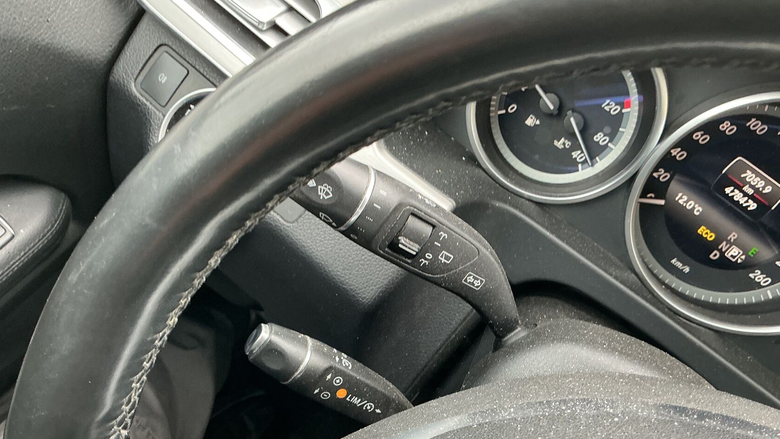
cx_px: 393
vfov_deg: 36.3
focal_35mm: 32
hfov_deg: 61.0
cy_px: 294
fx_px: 662
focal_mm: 3
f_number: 1.8
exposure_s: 1/60
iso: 100
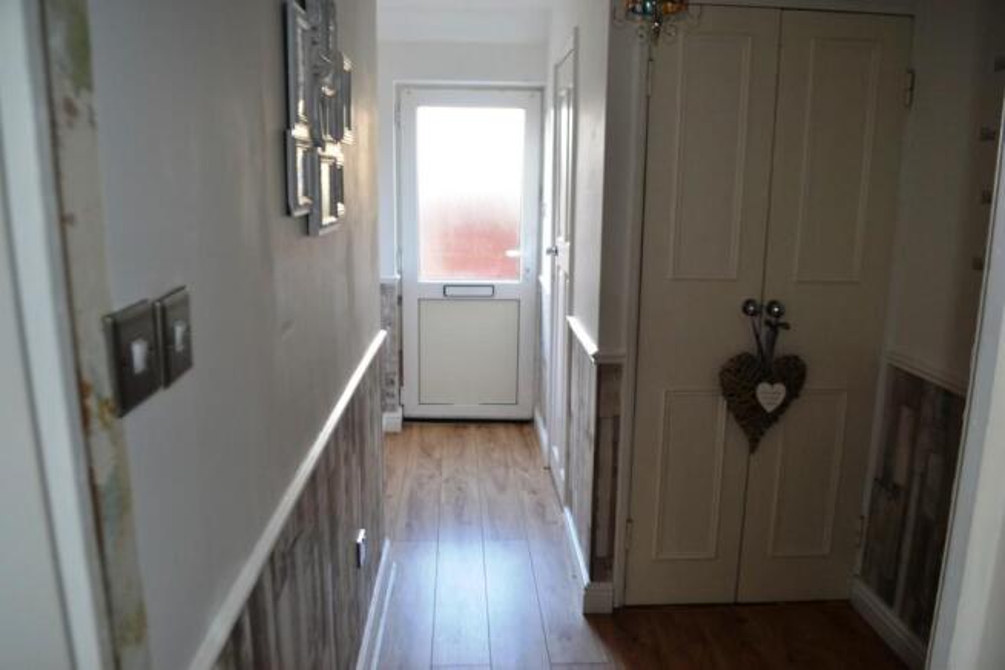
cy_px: 335
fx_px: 754
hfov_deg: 67.4
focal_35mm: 27
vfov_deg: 48.0
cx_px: 502
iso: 360
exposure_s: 1/60
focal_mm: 18
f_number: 4
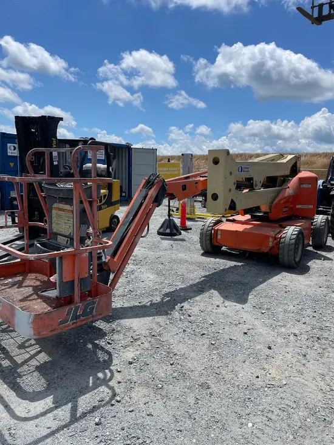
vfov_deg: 67.3
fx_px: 334
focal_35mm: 26
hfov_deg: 53.1
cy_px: 222
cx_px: 167
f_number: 1.6
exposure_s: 1/5814
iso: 32
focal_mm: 4.2
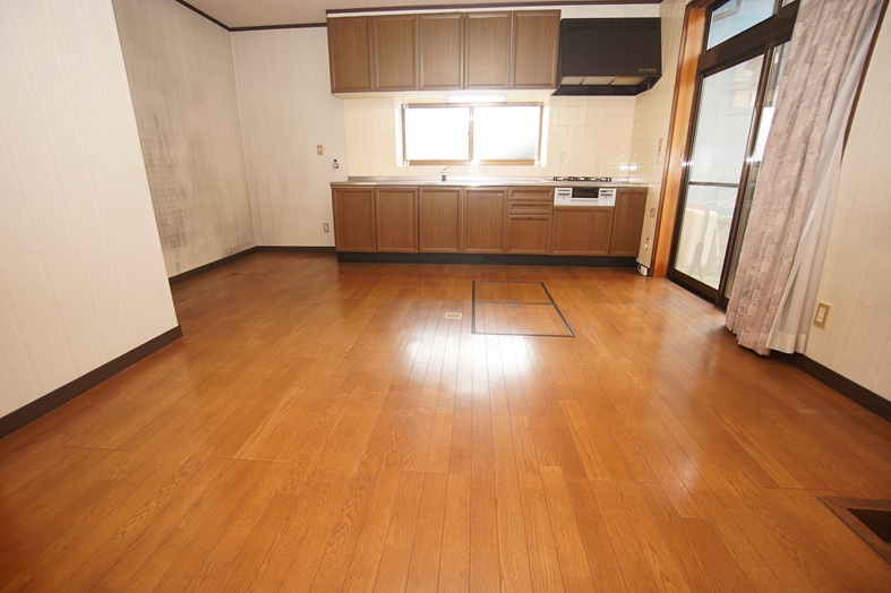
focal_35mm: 15
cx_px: 446
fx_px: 371
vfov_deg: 77.3
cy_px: 296
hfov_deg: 100.4
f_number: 4
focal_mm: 10
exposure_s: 1/160
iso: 800
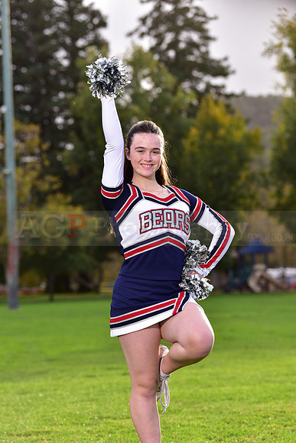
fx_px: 1380
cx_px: 148
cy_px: 222
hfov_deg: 12.2
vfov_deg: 18.3
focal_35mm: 112
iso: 160
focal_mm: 112
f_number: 4.5
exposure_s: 1/250
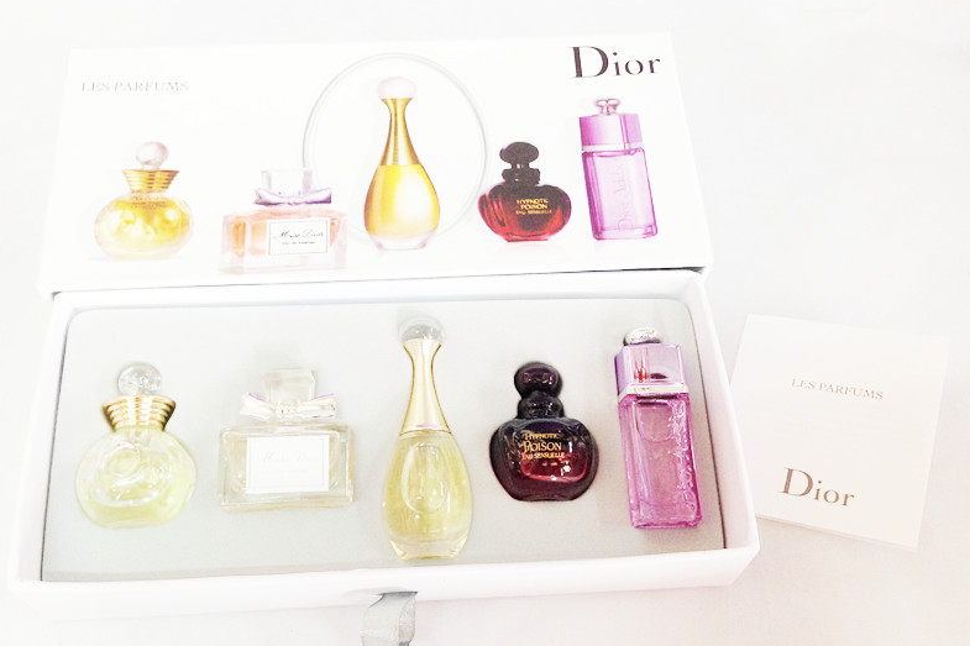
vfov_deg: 37.8
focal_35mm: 35
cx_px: 477
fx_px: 943
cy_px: 357
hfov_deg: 54.4
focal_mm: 4.12
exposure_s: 1/20
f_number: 2.4
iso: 125
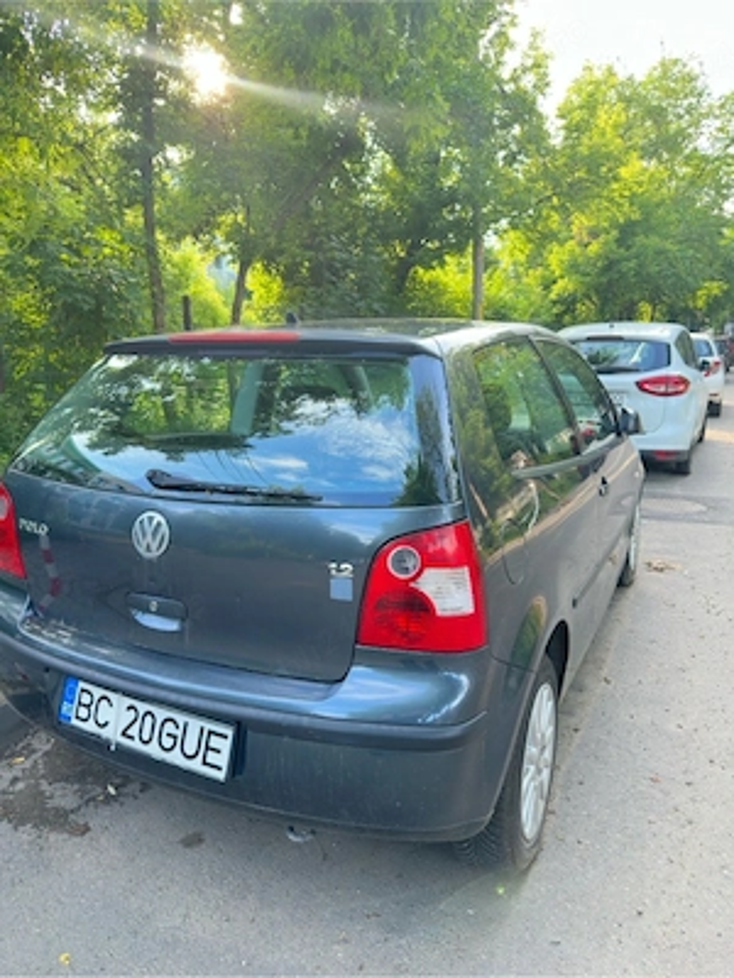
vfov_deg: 71.6
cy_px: 489
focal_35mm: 24
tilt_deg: -9.5
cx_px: 367
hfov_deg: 56.8
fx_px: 679
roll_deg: +0.2
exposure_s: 1/159
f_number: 1.78
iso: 125
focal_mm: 6.86
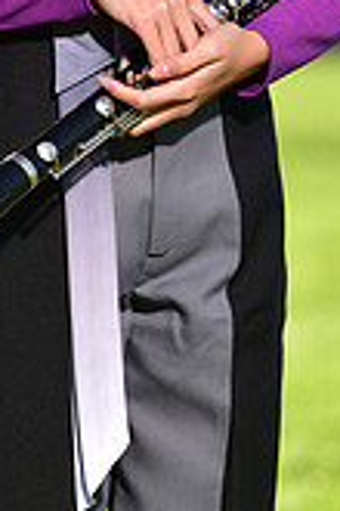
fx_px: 9973
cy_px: -229
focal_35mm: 704
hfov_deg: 2.0
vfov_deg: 2.9
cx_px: 116
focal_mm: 200
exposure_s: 1/250
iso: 80
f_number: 5
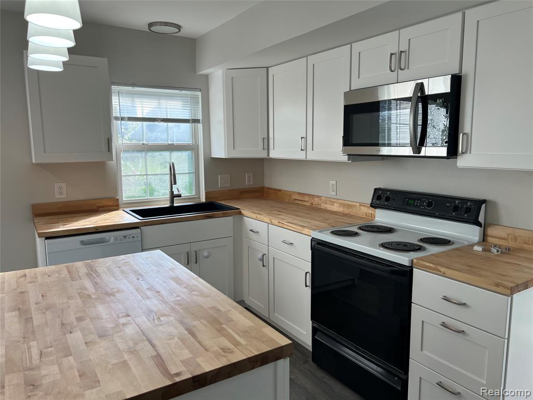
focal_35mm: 26
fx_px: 400
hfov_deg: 67.3
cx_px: 266
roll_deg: +0.5
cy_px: 200
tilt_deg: -7.3
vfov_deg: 53.1
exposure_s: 1/244
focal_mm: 5.7
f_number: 1.5
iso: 40
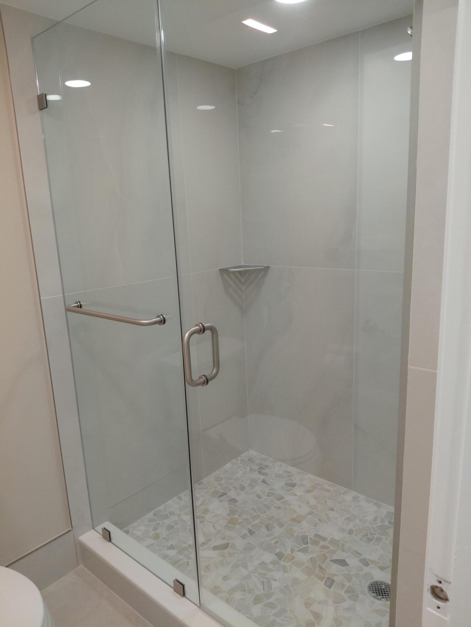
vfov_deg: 69.4
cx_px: 236
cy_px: 314
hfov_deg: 54.9
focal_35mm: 25
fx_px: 454
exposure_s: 1/120
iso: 80
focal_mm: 4.69
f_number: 1.8
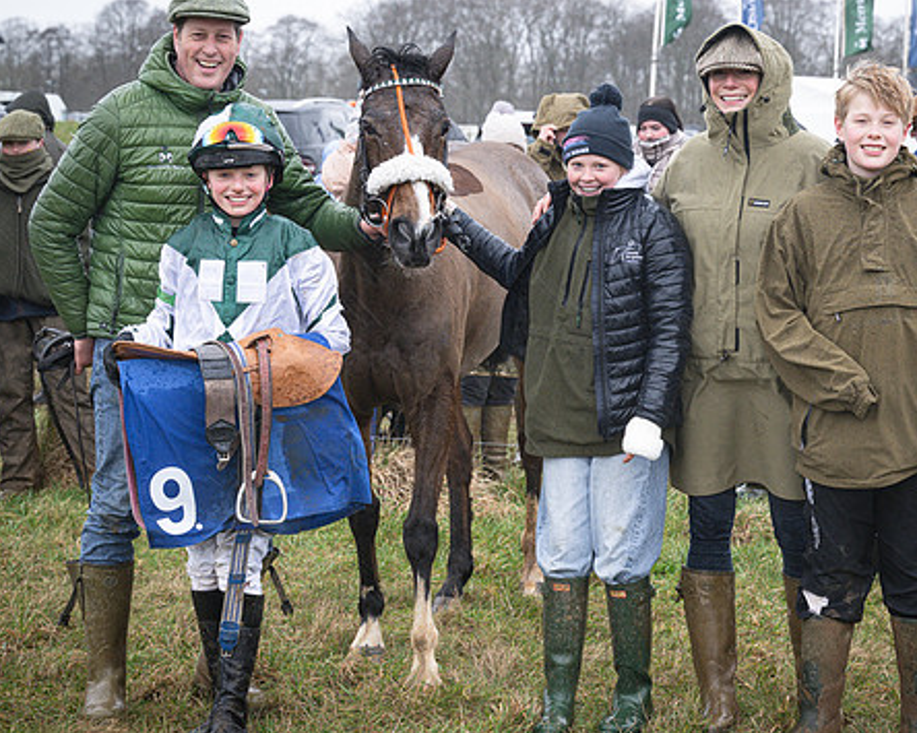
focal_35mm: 100
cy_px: 363
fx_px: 2713
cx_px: 478
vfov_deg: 15.4
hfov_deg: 19.2
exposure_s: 1/125
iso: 1250
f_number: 6.3
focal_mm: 70
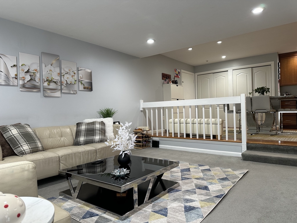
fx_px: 206
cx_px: 148
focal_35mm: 24
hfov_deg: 71.6
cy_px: 112
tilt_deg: -0.4
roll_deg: +1.5
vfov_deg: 56.8
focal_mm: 6.86
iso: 125
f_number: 1.78
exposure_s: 1/60
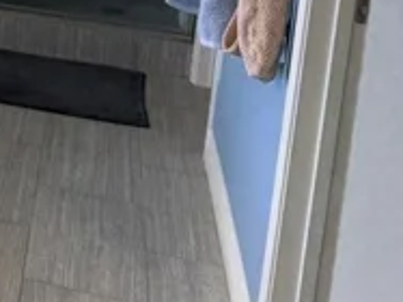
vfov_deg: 14.2
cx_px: -387
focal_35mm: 96
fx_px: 1117
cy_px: -170
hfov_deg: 16.2
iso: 160
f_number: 1.78
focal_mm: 6.76
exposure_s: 1/180
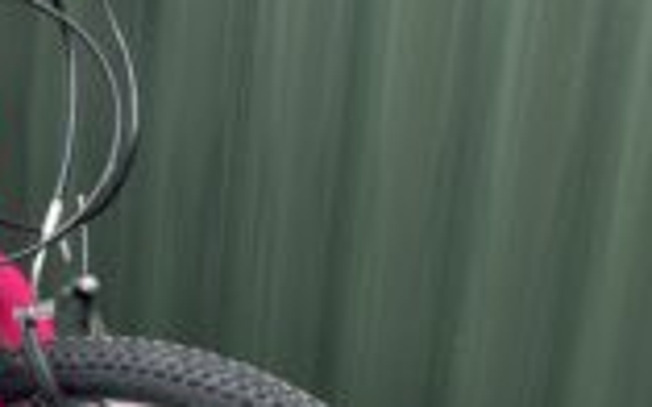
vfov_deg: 15.4
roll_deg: +0.9
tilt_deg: -20.7
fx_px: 1492
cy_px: 336
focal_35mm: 84
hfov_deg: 22.8
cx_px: -112
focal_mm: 5.1
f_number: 1.6
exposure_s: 1/214
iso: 40
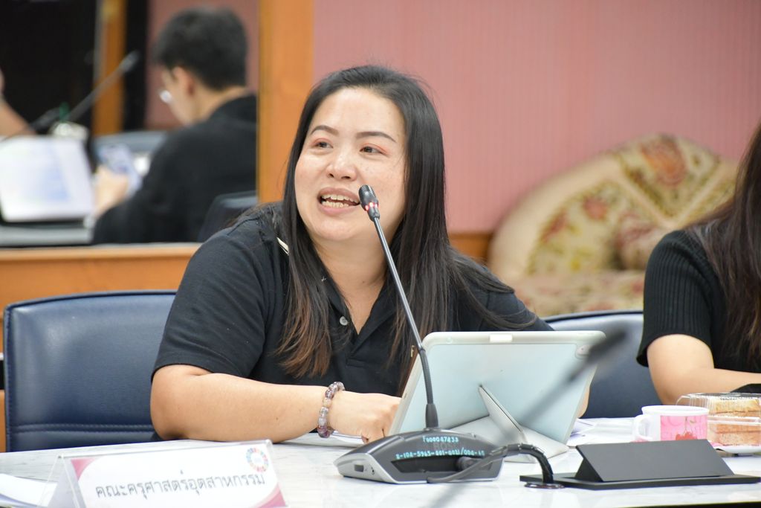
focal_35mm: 292
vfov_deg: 4.7
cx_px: 380
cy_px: 254
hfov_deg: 7.1
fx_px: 6173
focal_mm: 195
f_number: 6.3
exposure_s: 1/125
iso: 3600
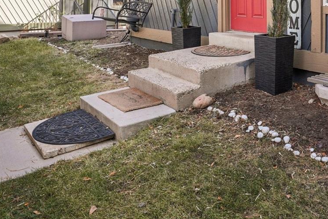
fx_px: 319
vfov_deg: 33.7
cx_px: 239
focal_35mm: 35
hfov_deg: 52.4
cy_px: -12
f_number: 8
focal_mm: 11
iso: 100
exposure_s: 1/45
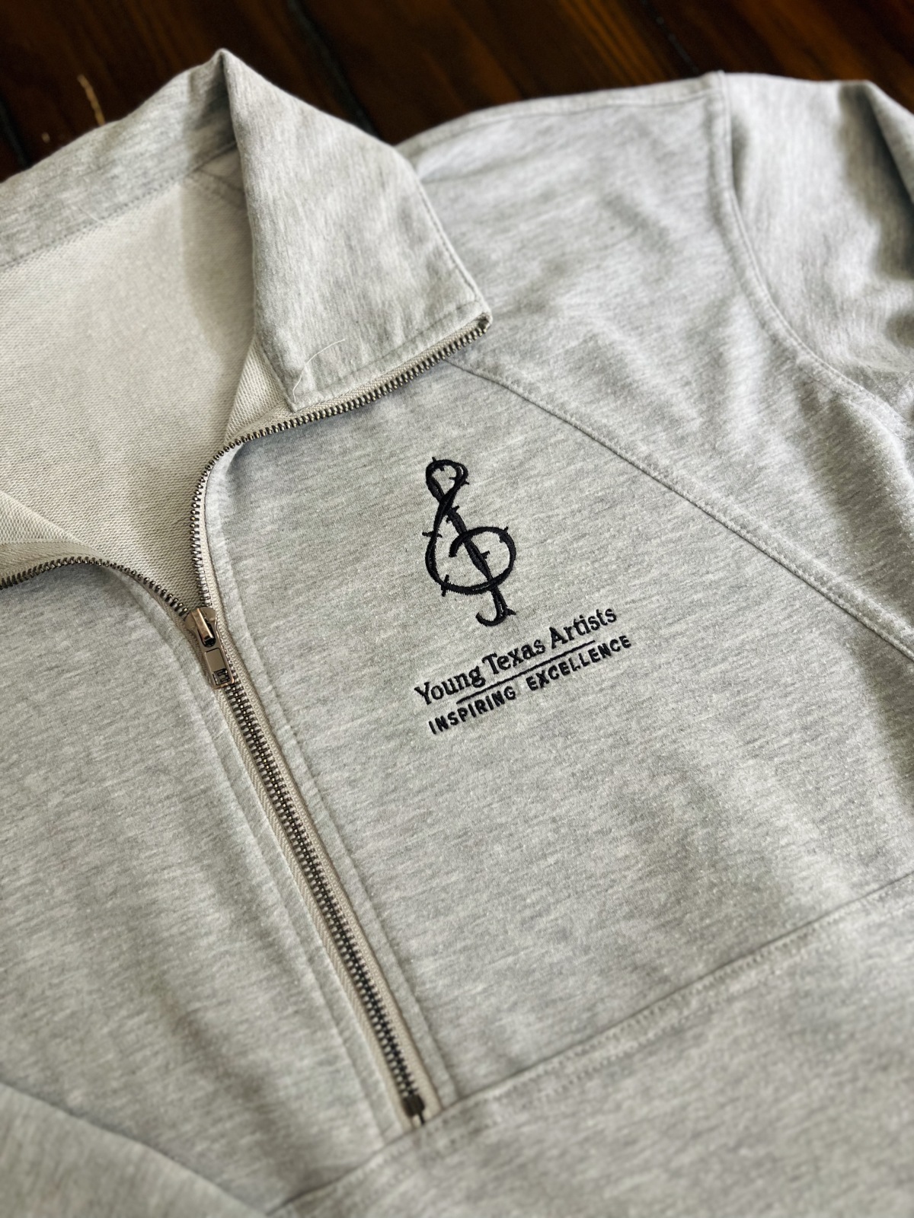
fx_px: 915
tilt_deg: -73.8
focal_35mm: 26
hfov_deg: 53.1
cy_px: 609
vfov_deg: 67.3
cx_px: 457
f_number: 1.5
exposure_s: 1/60
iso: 200
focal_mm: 5.7
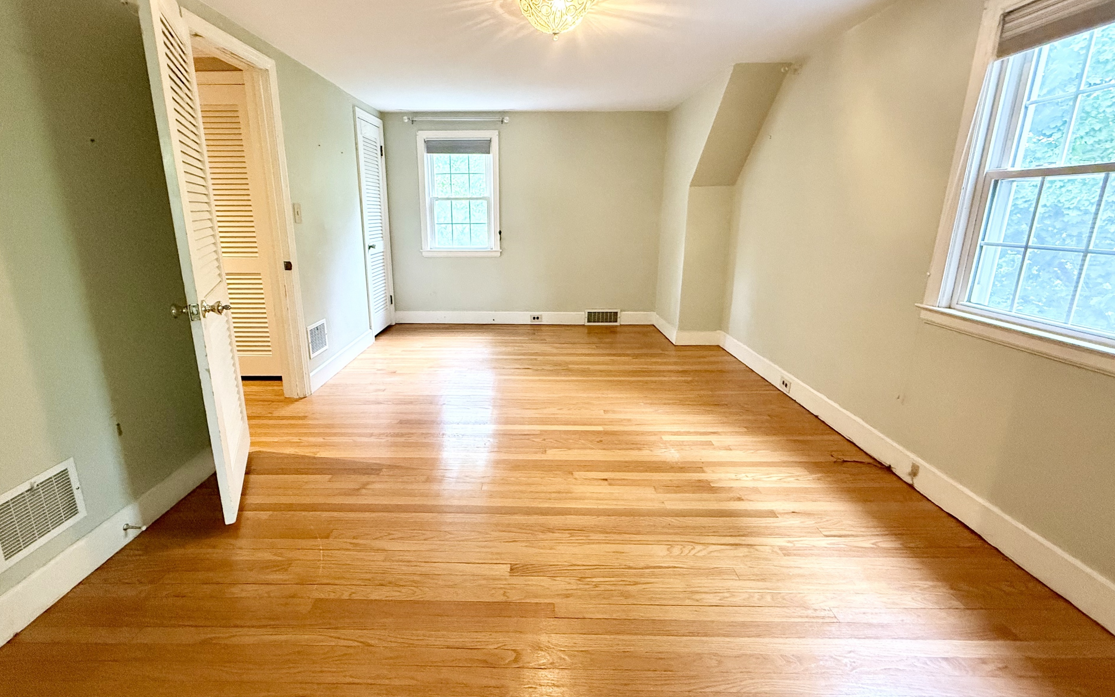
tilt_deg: -13.0
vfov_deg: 71.2
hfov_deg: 97.7
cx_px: 528
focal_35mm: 16
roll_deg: +0.8
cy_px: 333
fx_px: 486
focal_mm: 2.22
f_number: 2.2
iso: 500
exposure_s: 1/60
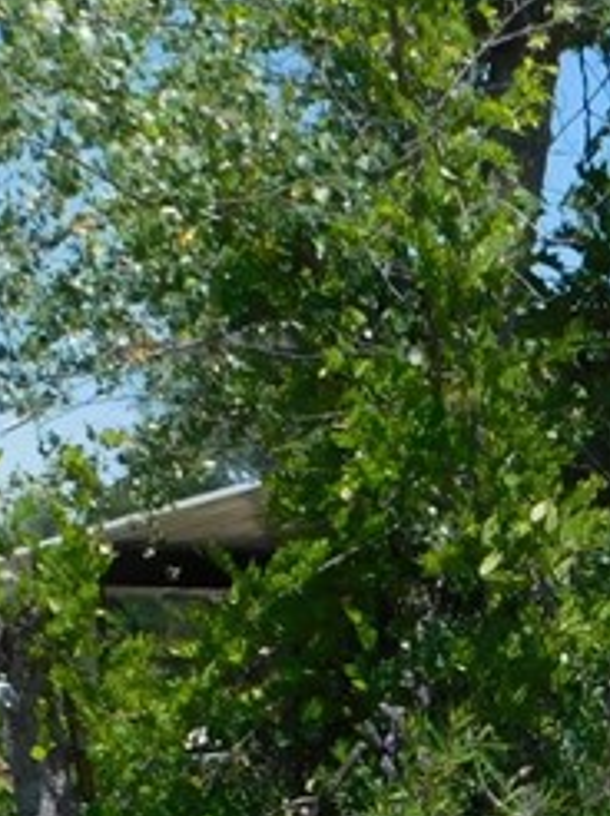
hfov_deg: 13.5
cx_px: 1028
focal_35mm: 100
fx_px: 2354
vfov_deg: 19.0
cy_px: 869
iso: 125
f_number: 3
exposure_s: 1/1500
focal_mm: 4.1
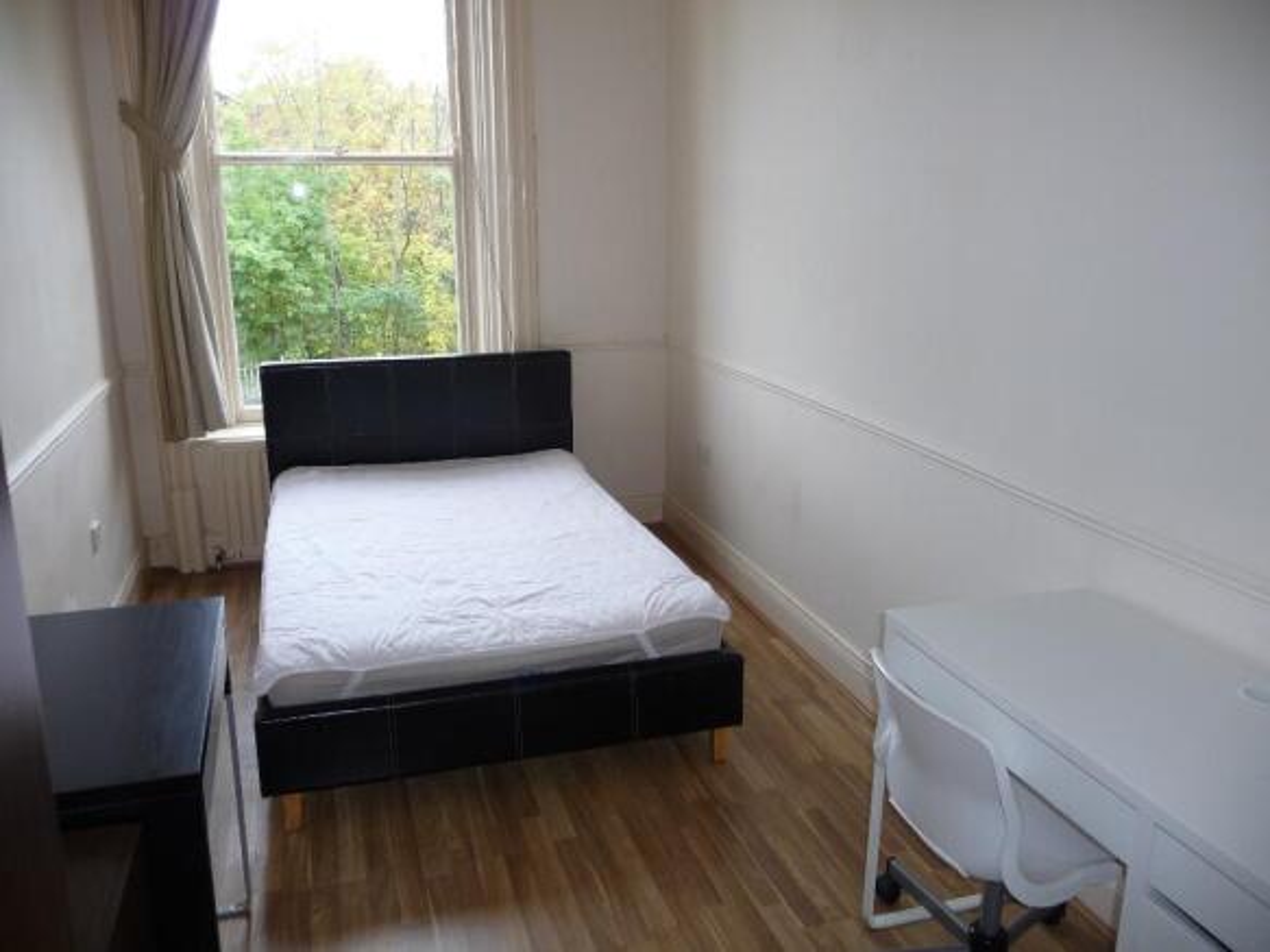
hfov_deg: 63.5
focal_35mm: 28
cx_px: 635
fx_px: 1027
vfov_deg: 49.7
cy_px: 476
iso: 100
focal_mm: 4.7
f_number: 3.3
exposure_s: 1/30
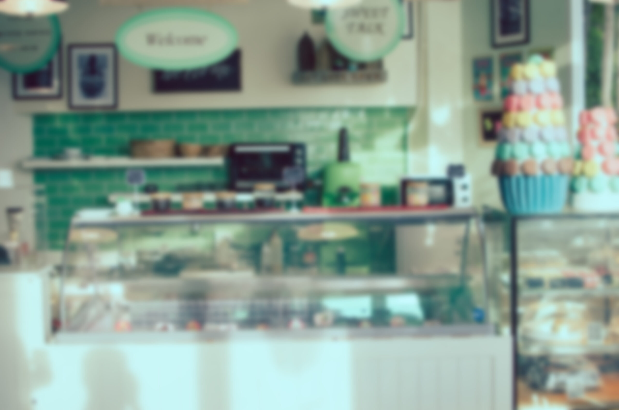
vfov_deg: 25.6
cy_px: 205
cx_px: 310
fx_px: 901
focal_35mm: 52
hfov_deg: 37.9
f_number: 2.5
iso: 100
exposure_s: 1/250
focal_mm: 35
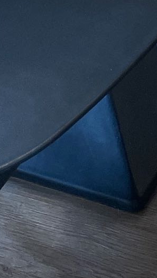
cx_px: 254
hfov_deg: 8.3
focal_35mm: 143
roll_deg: -0.6
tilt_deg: -21.4
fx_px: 1058
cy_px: -247
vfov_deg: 13.3
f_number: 1.6
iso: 125
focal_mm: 4.2
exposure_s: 1/60
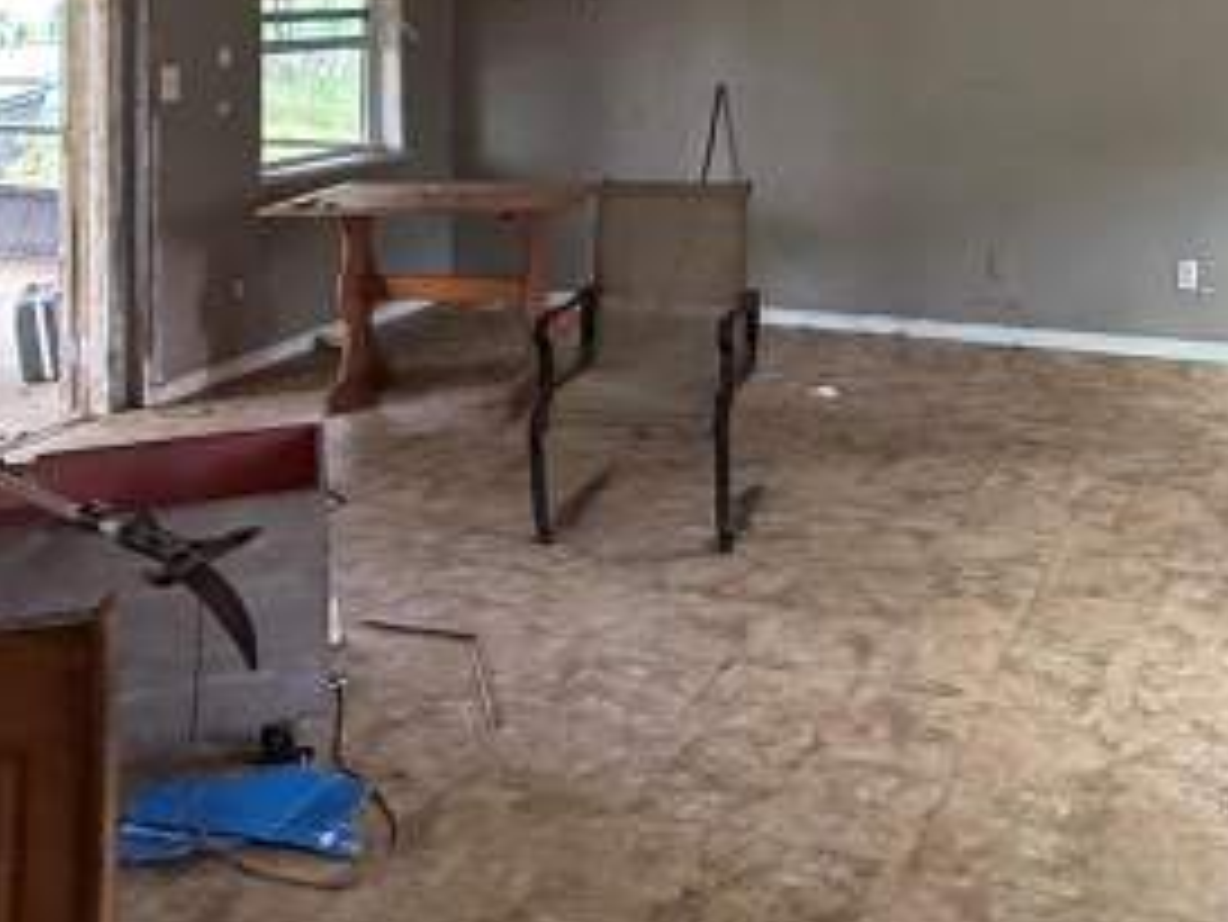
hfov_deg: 44.5
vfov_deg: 32.4
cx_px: 891
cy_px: 4
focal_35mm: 41
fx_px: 1455
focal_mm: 2.22
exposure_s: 1/60
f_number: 2.2
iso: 640
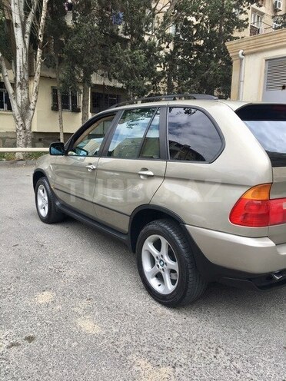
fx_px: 319
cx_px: 143
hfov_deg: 48.2
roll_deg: -1.5
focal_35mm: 29
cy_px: 190
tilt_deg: -9.8
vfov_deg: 61.7
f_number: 2.2
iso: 25
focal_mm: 4.15
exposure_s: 1/447
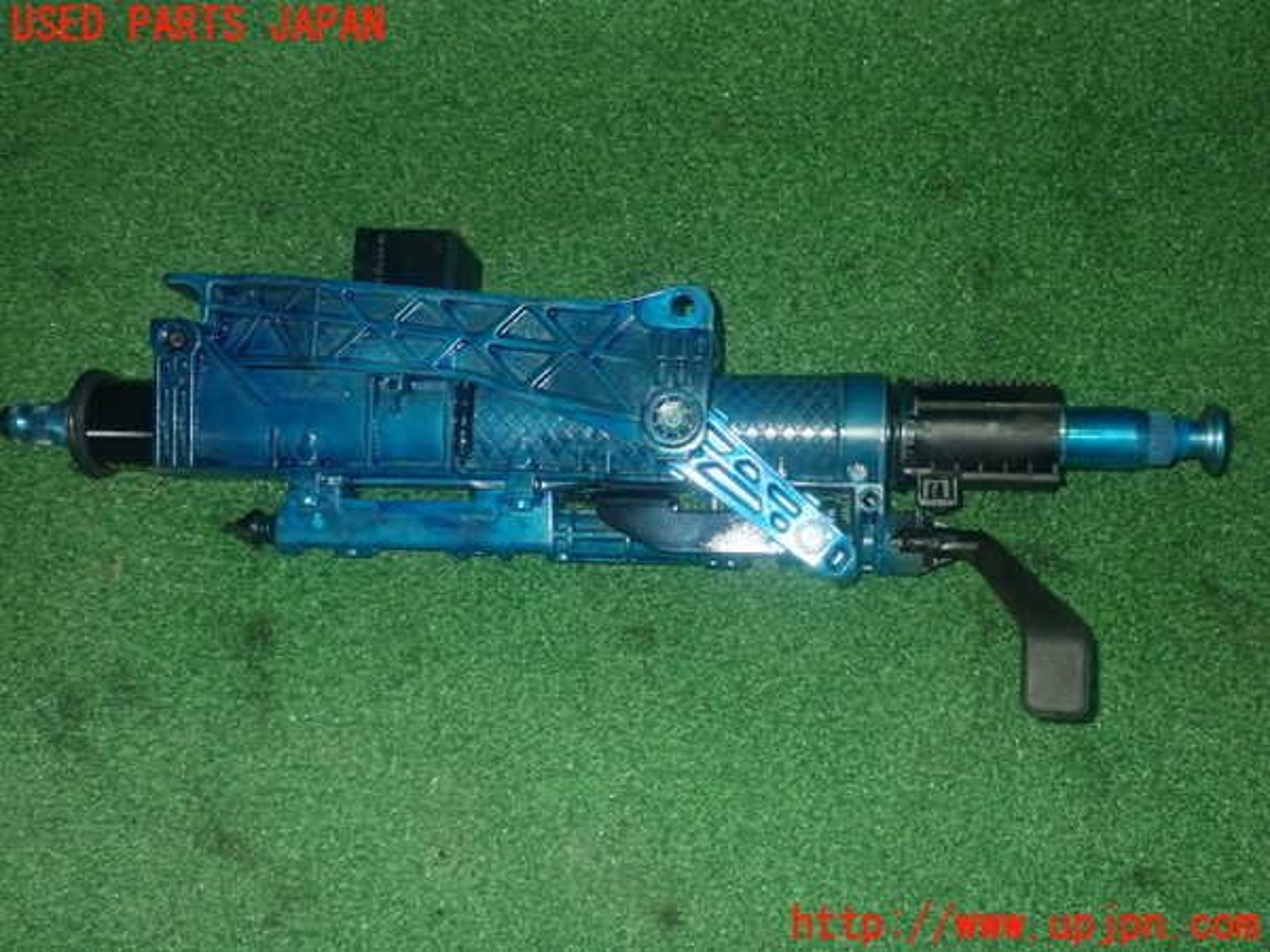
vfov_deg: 37.7
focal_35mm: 38
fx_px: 1394
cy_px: 476
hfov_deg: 49.0
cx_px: 635
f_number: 8
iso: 800
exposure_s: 1/40
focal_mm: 6.83
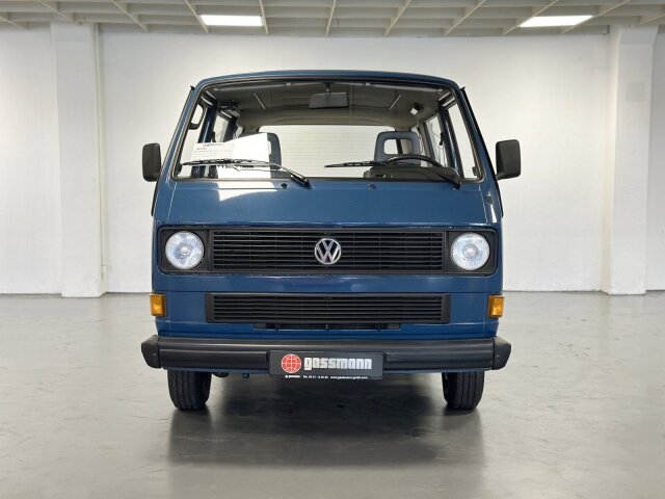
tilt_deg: -5.0
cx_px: 332
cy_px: 250
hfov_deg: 39.7
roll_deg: +0.0
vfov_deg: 30.3
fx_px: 922
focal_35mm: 48
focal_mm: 6.86
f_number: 1.78
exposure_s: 1/68
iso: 125
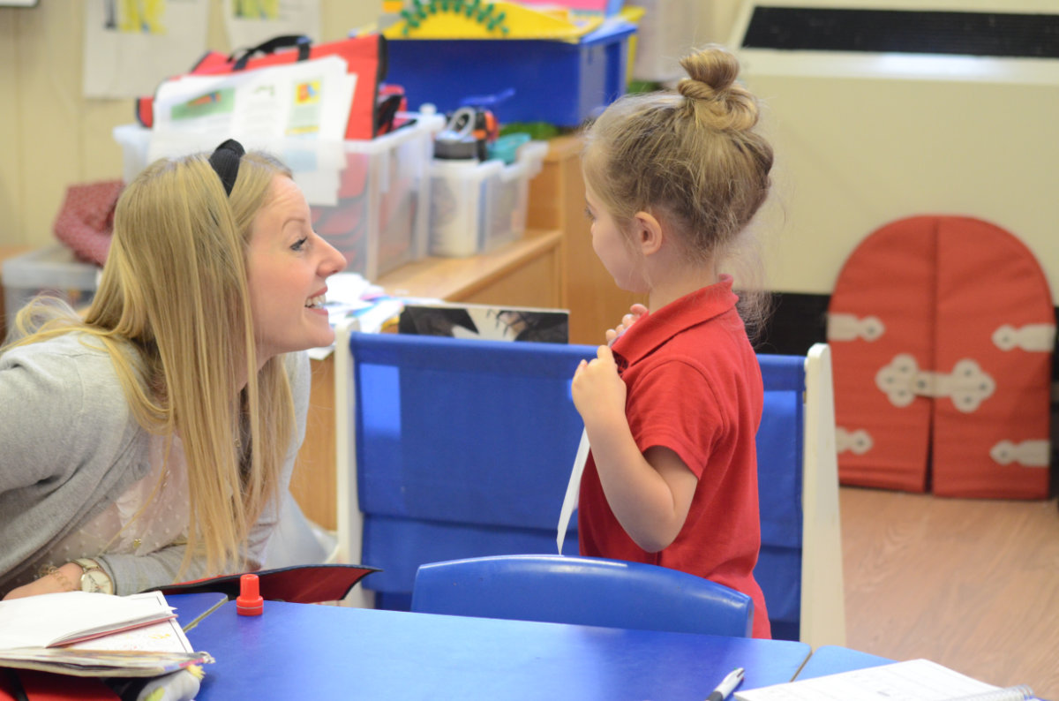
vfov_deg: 13.0
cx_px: 530
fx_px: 3081
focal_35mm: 105
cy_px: 350
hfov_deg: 19.5
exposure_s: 1/80
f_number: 4.5
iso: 1600
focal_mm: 70
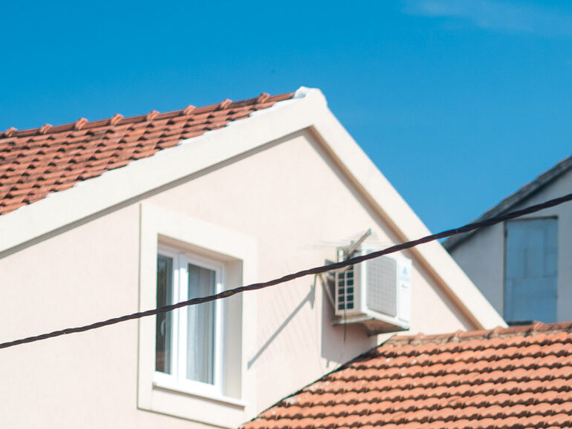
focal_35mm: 174
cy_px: 645
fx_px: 2874
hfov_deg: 11.1
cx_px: 746
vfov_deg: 8.3
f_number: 2.5
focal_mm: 50
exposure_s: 1/8000
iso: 200
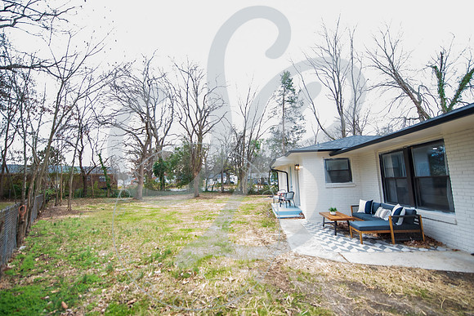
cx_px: 233
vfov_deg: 79.7
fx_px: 189
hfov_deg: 102.7
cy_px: 158
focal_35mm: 14
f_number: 2.8
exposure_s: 1/320
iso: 500
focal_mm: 14
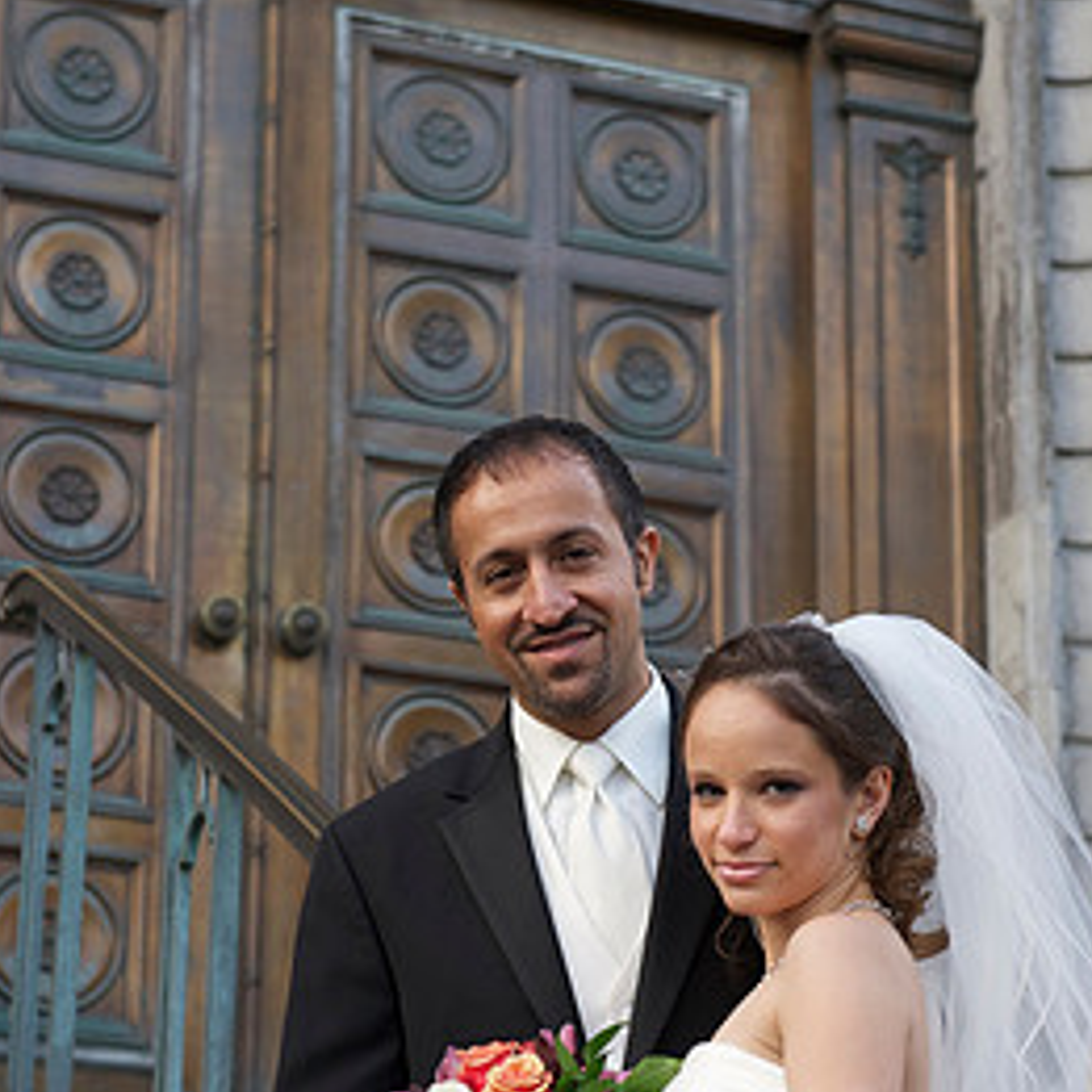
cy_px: 695
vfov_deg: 13.2
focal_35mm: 132
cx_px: 686
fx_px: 4711
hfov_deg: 13.2
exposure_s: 1/125
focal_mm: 70
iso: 400
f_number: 5.6
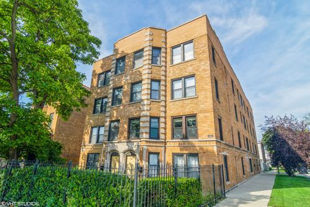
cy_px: 104
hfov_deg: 90.0
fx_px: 155
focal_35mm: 18
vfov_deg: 67.3
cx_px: 155
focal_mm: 12
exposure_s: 1/160
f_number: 8
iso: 200
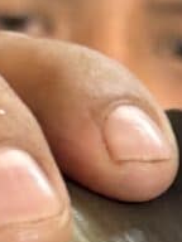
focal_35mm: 256
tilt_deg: -5.2
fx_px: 1795
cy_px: 523
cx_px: 68
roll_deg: -0.6
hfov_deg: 5.8
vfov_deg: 7.4
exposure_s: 1/33
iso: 200
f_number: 1.78
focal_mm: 6.76
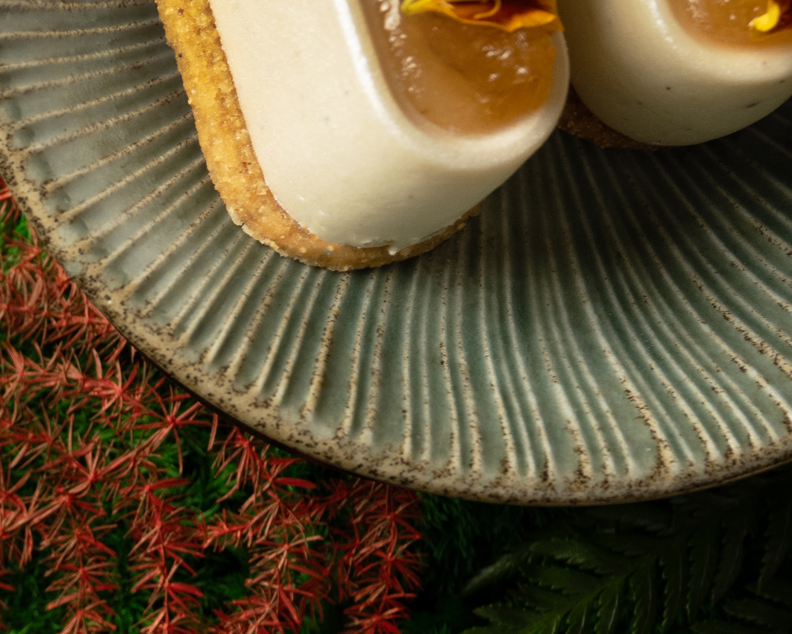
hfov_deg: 11.0
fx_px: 3610
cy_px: 1183
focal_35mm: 154
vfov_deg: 9.5
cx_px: -967
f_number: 6.3
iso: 250
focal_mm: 35
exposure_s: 1/200
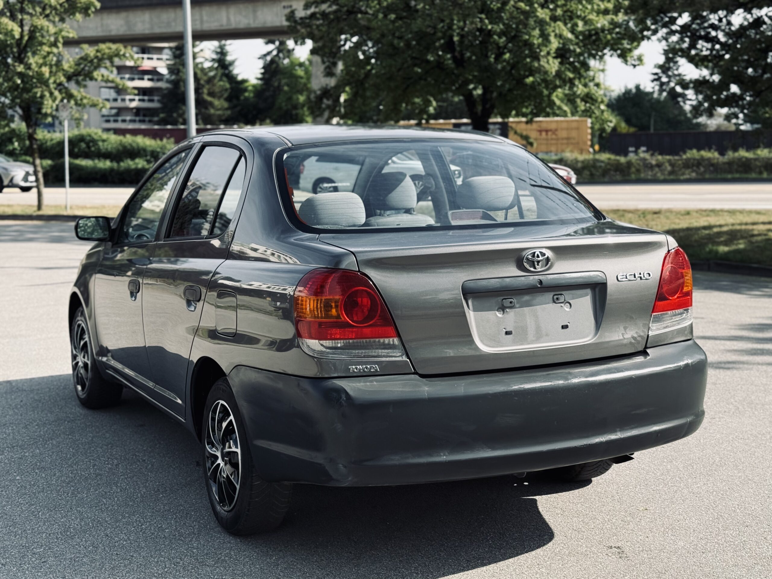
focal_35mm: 48
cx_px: 386
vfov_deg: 30.3
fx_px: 1070
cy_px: 290
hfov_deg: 39.7
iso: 100
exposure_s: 1/2667
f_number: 1.78
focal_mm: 6.76
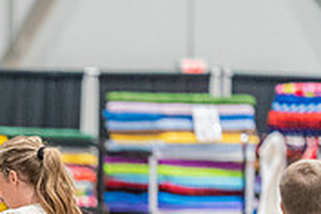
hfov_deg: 3.1
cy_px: 333
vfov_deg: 2.1
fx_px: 5840
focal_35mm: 655
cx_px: -118
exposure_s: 1/250
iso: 6400
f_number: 2.8
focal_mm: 200
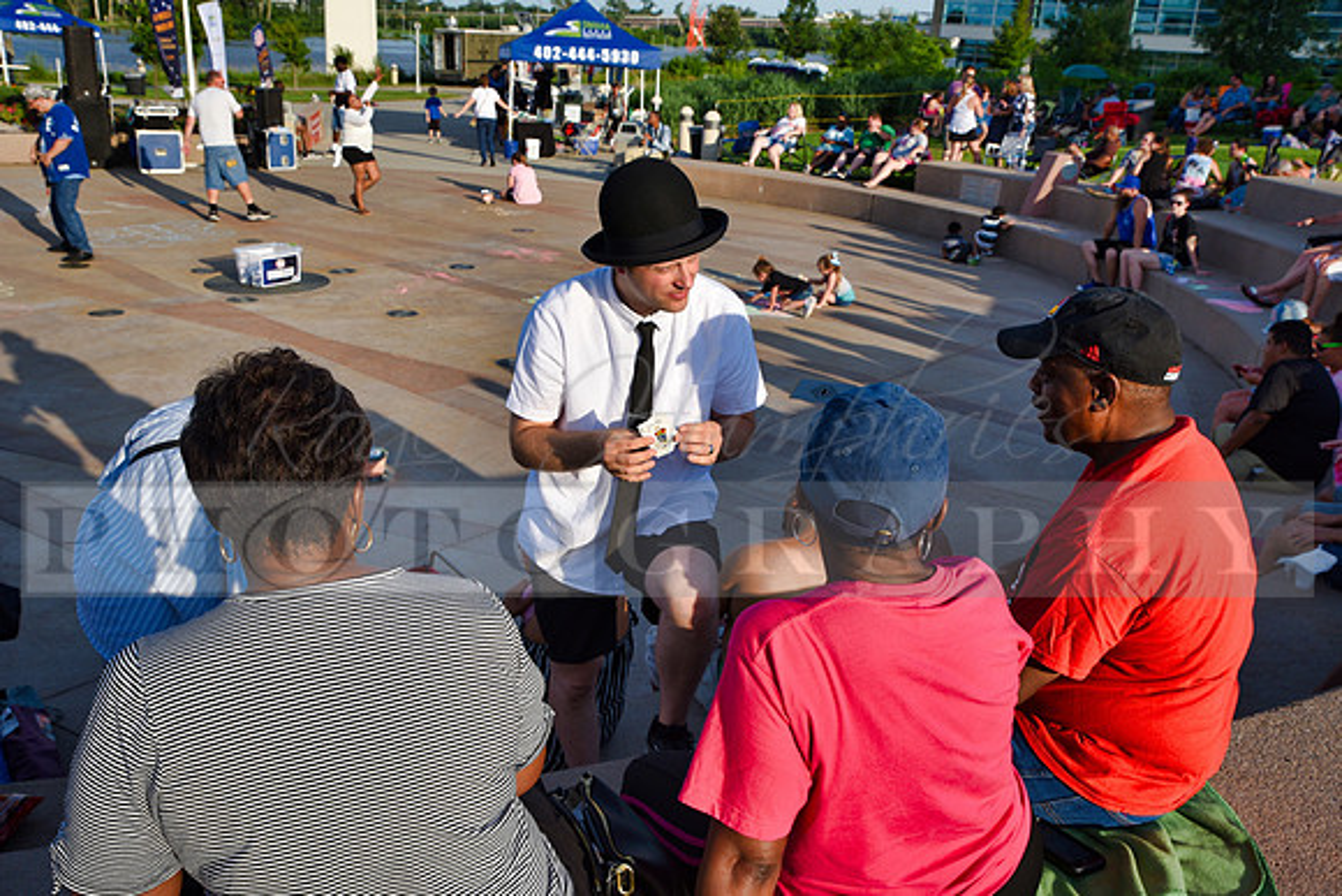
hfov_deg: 58.7
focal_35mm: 32
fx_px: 1193
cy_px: 448
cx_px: 671
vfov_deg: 41.1
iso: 200
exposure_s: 1/320
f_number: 9
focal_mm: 32
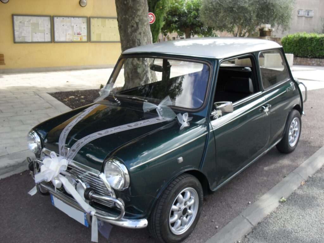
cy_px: 122
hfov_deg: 52.6
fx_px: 328
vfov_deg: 40.7
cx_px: 162
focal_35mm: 35
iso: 100
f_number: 3.2
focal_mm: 6.3
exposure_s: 1/250
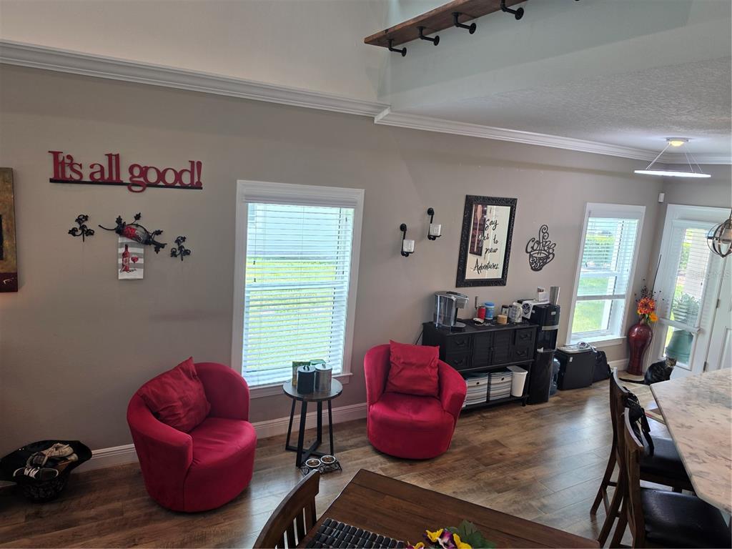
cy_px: 274
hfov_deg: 73.9
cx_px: 366
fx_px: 486
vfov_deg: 58.9
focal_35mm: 23
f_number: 1.4
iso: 50
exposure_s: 1/120
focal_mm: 6.5
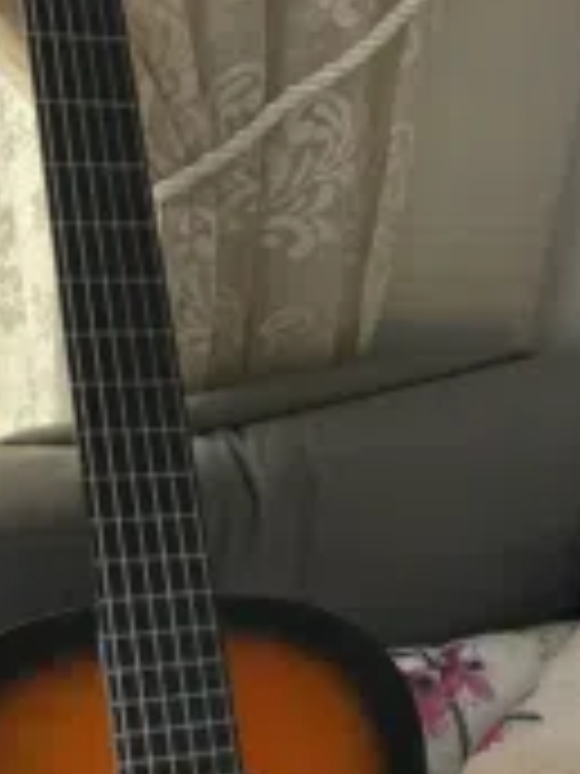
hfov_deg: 25.2
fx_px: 1296
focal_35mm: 58
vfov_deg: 31.8
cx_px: 279
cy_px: 680
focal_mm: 5.1
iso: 640
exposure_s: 1/38
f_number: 1.6
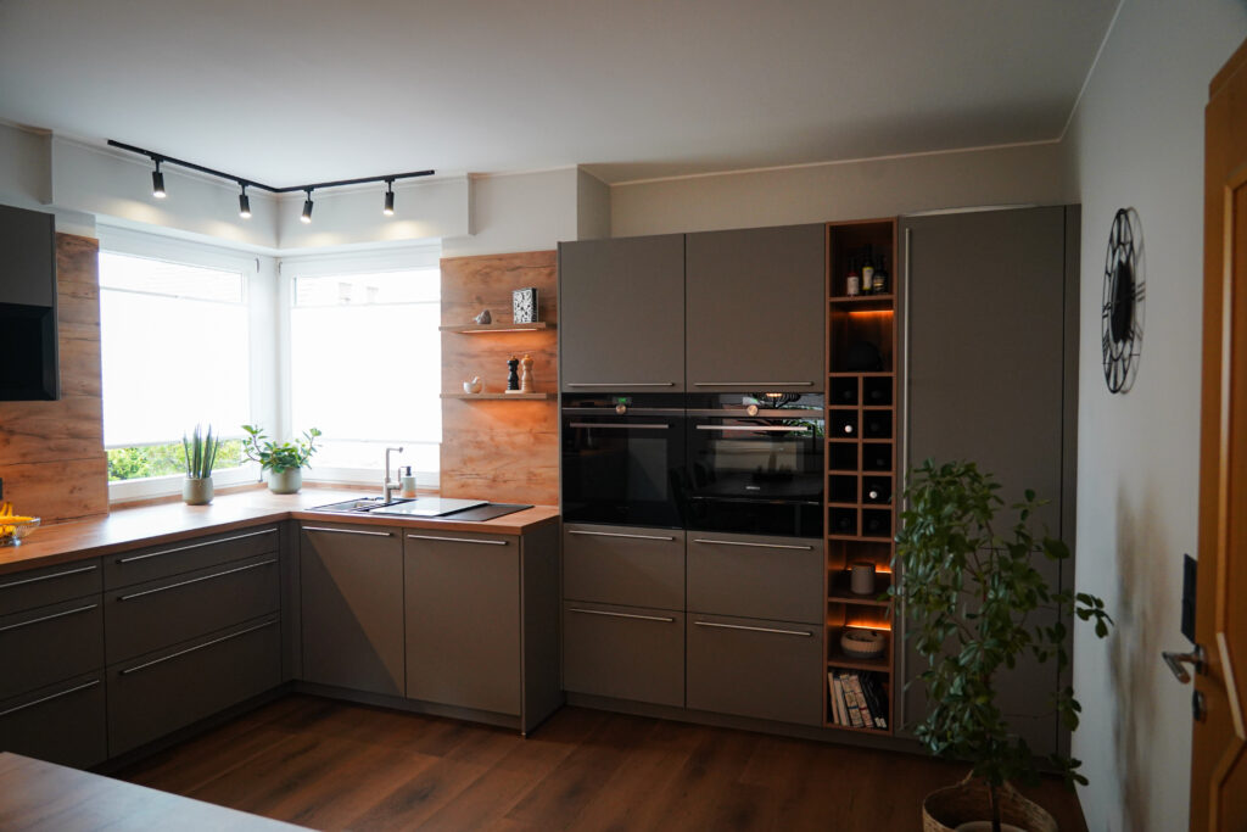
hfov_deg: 73.7
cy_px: 416
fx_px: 831
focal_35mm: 24
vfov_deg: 53.1
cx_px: 624
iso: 2000
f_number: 4
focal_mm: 24
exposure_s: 1/125
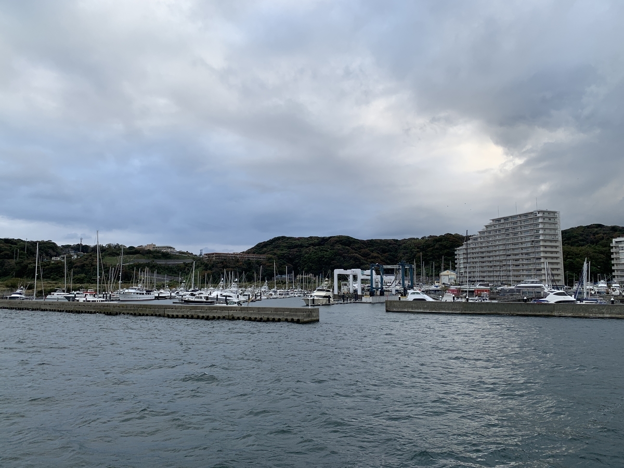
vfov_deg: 53.1
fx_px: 469
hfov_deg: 67.3
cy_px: 234
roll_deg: +0.9
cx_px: 312
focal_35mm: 26
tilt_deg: +7.2
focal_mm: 4.25
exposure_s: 1/327
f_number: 1.8
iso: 25
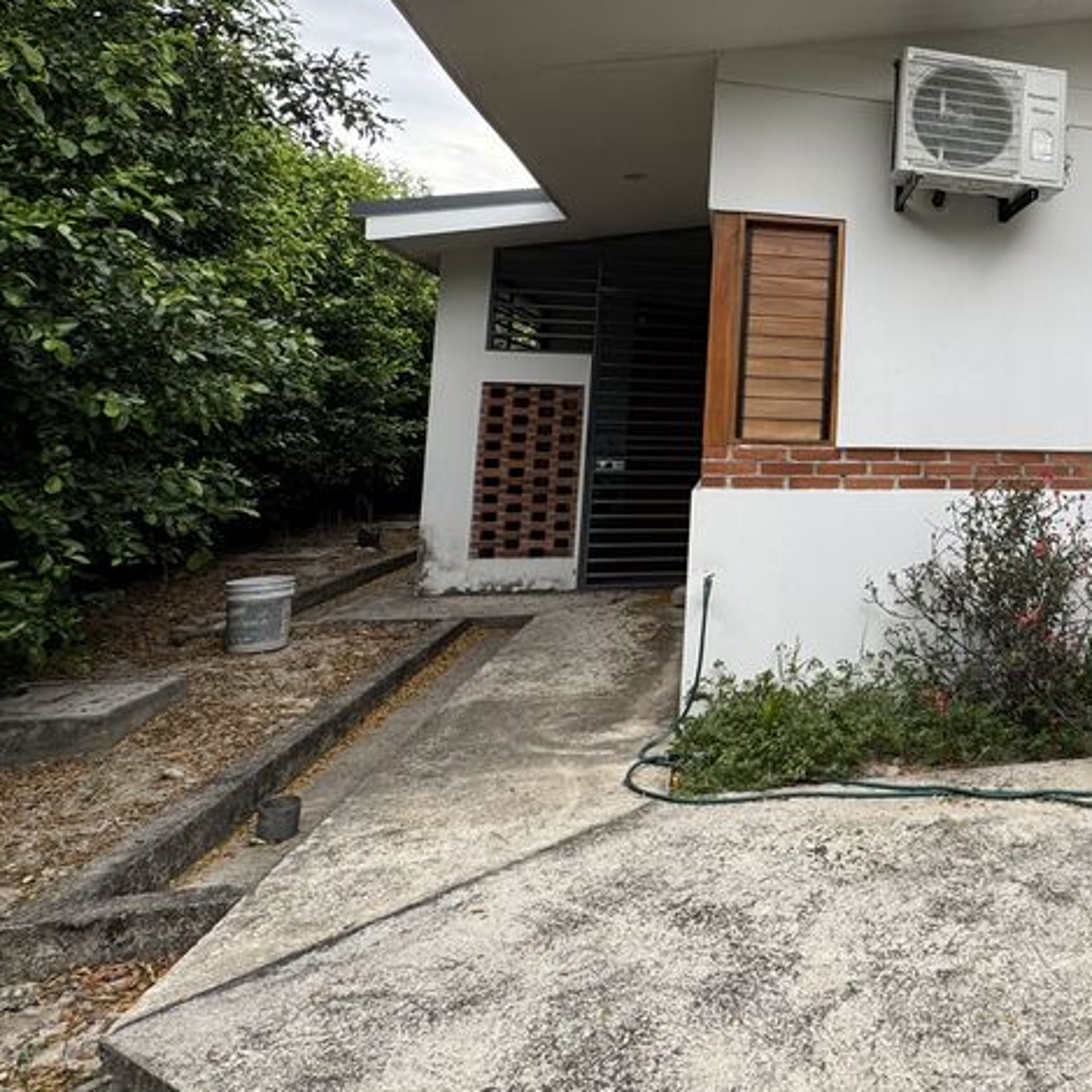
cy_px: 342
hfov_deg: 50.2
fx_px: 964
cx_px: 1043
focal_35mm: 27
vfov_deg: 57.4
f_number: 2.2
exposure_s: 1/174
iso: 40
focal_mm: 2.22
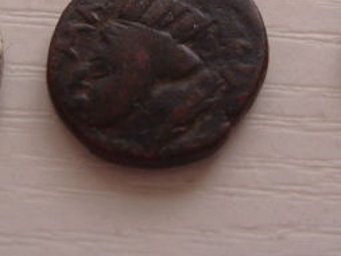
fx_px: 818
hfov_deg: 23.5
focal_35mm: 83
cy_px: 51
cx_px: 144
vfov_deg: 17.6
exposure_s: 1/30
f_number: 2.8
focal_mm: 7.8
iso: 200
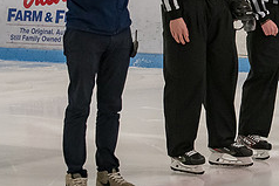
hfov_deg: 9.5
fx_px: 1667
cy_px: 4
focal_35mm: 215
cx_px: 303
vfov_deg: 6.4
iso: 1250
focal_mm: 44
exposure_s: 1/250
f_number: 4.5
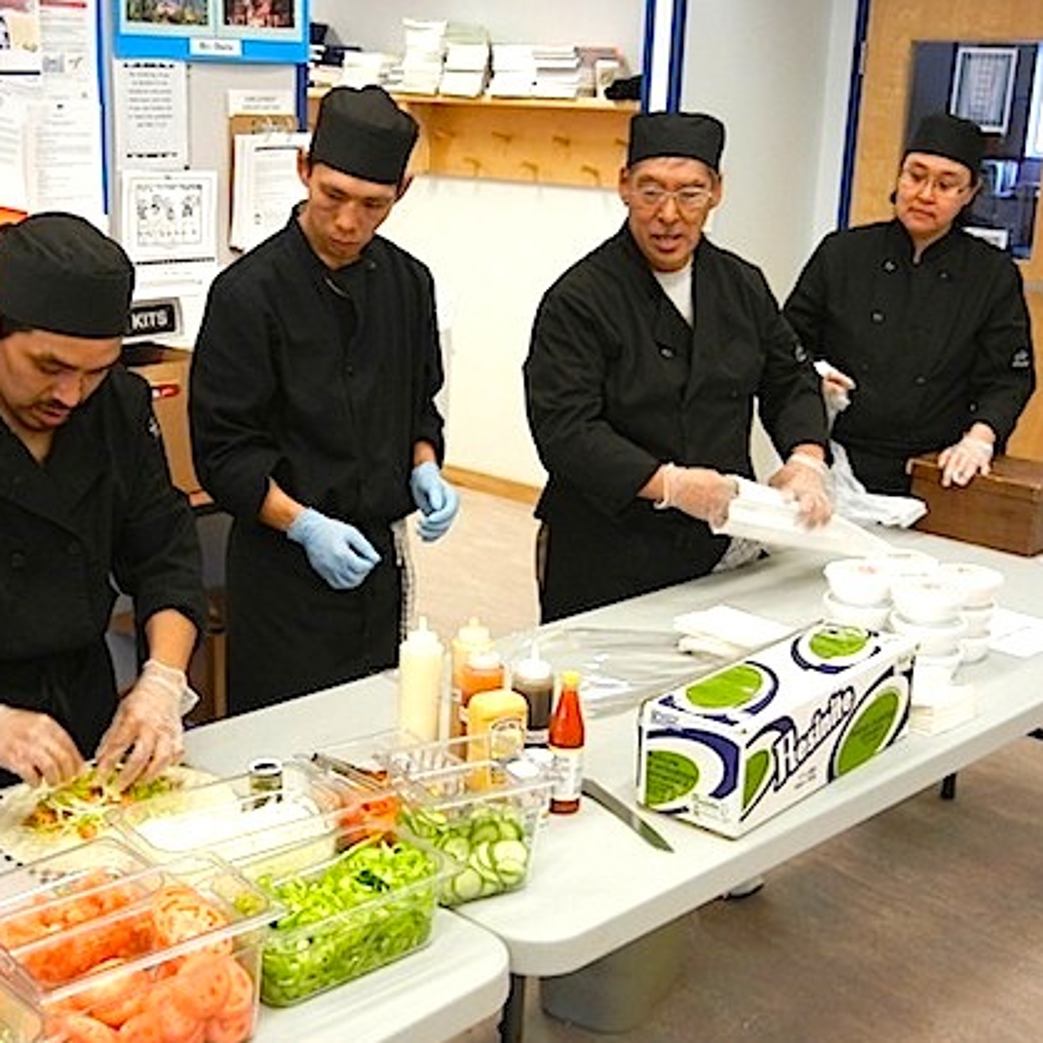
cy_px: 531
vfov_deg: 36.1
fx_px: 1602
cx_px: 444
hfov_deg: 36.0
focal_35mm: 47
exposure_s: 1/41.4
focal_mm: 7.1
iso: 400
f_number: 3.7
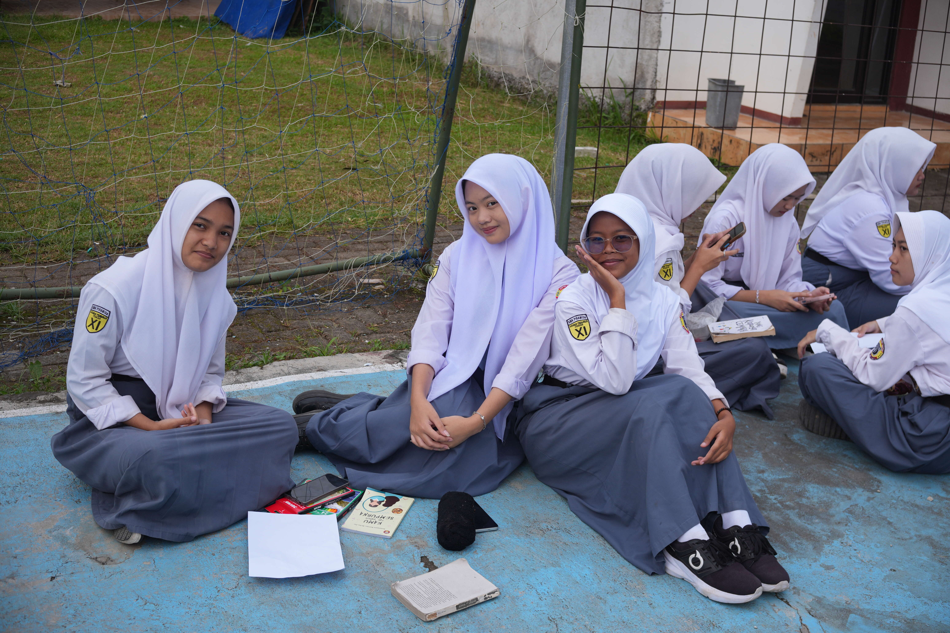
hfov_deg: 47.9
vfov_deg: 33.0
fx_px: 1069
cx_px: 475
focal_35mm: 40
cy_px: 316
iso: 100
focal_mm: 27
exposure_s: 1/200
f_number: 4.5
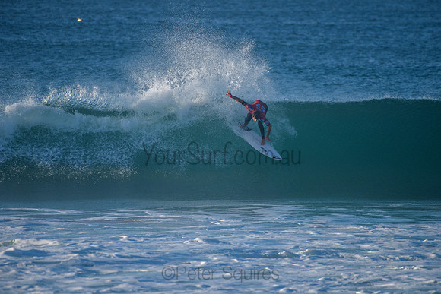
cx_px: 221
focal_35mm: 540
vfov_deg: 2.5
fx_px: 6612
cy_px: 140
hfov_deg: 3.8
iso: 320
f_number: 5.6
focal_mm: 500
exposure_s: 1/2000
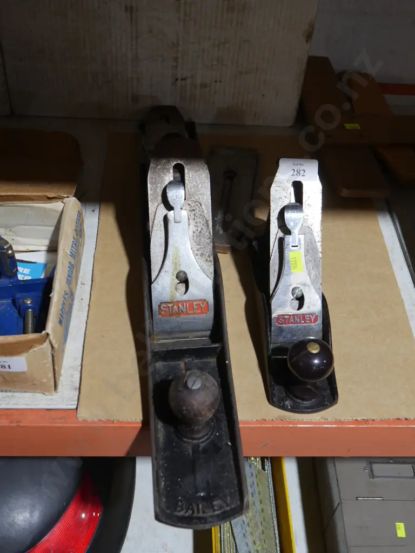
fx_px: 639
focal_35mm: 40
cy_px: 276
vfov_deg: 46.8
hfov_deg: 36.0
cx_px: 208
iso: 500
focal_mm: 20
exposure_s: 1/60
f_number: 4.5
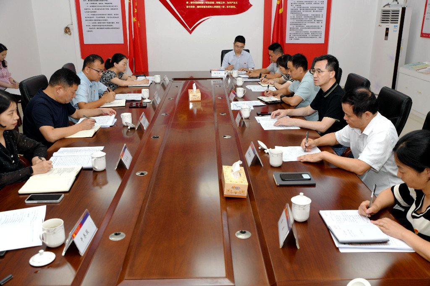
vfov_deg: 37.8
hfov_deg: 54.4
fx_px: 418
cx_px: 215
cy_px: 143
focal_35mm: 35
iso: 200
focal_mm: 35
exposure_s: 1/60
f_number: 5
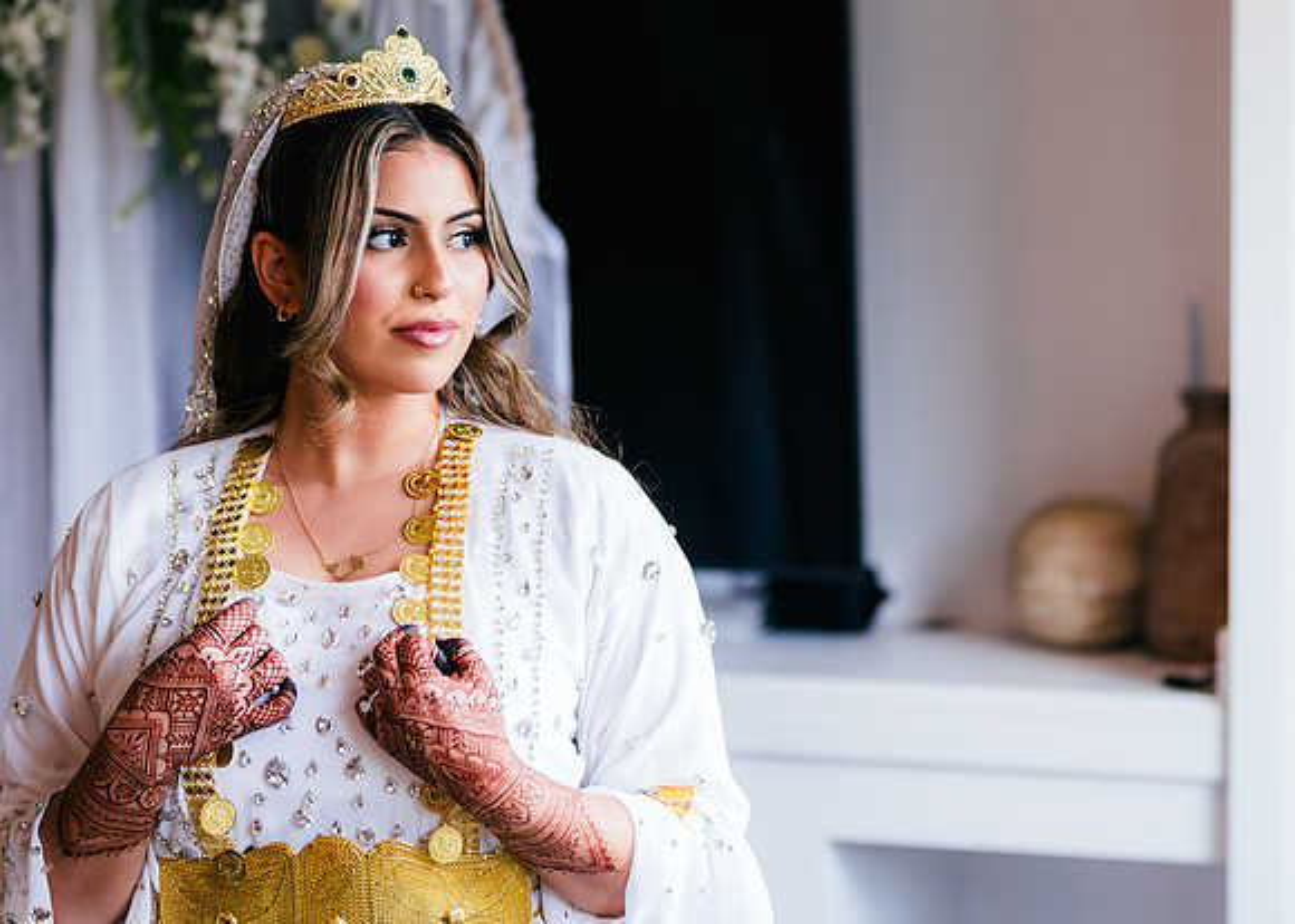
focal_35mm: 91
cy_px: 416
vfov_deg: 15.7
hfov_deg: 21.8
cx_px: 786
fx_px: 3359
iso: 160
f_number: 1.4
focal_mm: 50
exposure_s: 1/160
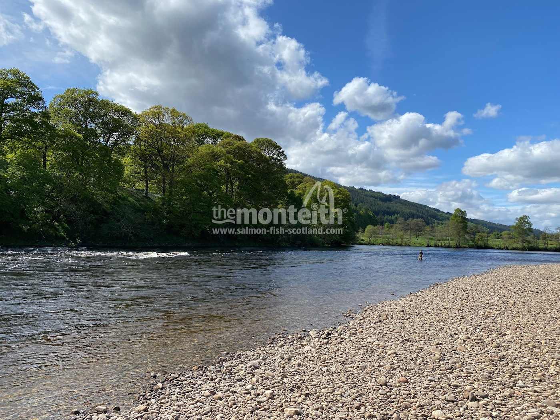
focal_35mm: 26
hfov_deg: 67.3
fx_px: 421
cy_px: 210
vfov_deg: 53.1
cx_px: 280
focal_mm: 4.25
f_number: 1.8
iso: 32
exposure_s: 1/2755
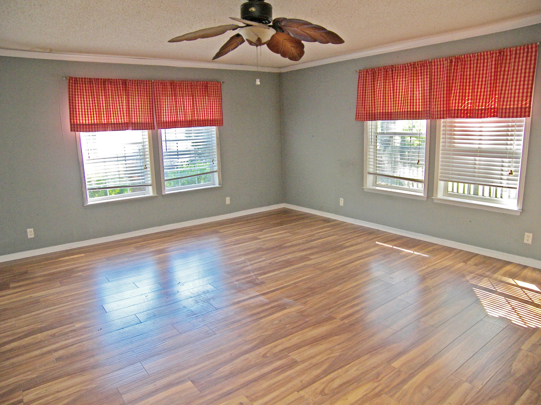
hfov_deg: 71.6
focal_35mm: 24
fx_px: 375
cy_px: 202
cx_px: 270
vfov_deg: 56.8
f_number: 2.8
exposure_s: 1/60
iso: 100
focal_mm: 5
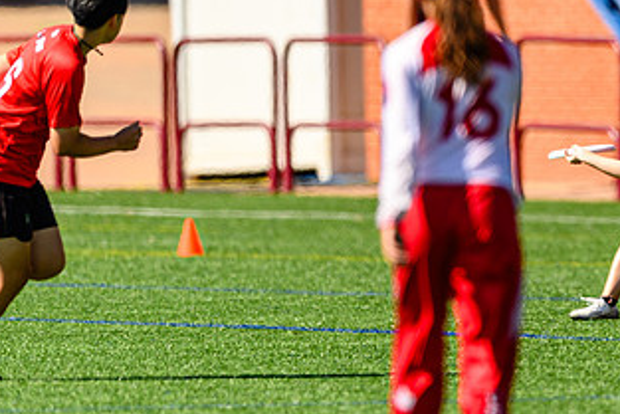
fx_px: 18935
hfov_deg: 1.9
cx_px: 710
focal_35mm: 1099
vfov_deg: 1.3
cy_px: 104
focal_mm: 400
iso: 100
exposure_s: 1/1600
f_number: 3.2
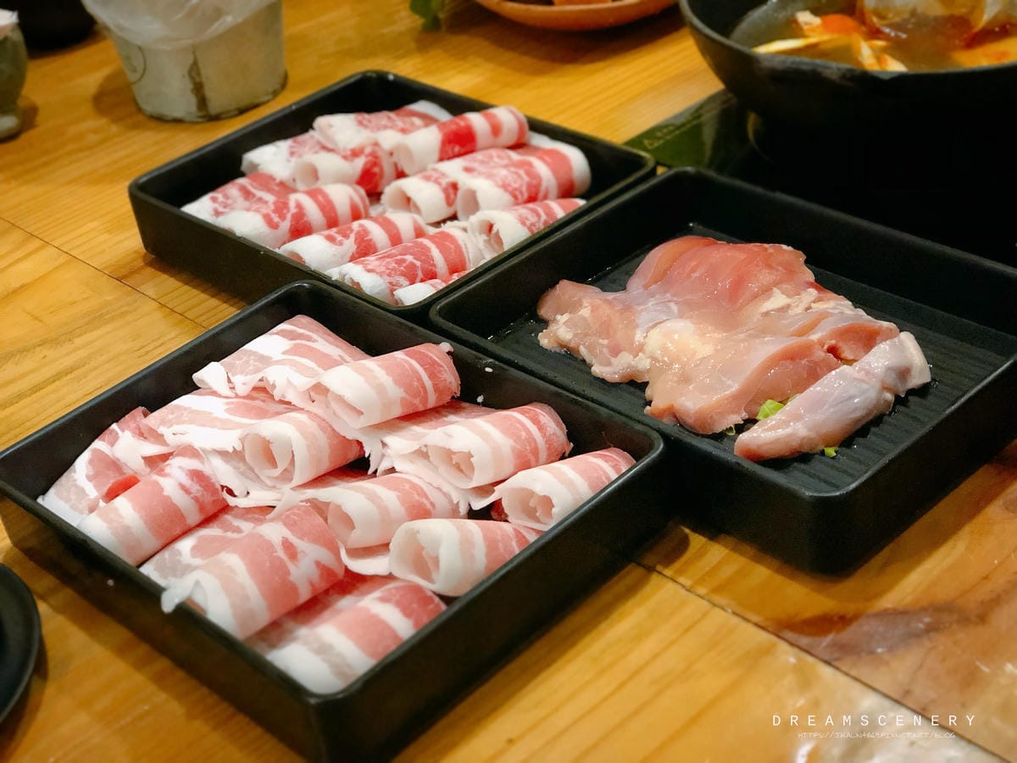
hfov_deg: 33.8
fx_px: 1675
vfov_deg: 25.7
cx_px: 508
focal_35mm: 57
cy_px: 382
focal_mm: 6.6
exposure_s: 1/30
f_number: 2.8
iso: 500
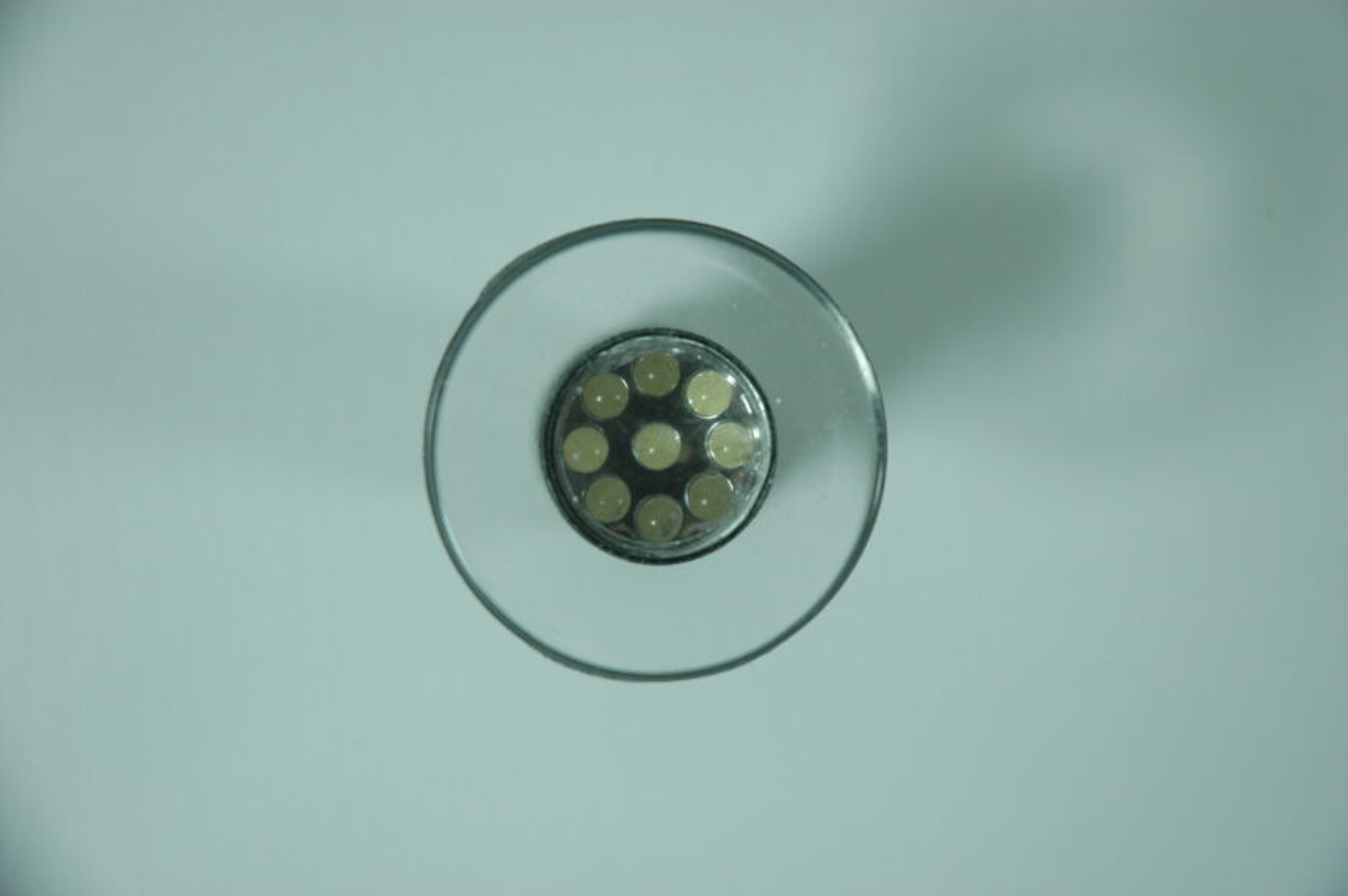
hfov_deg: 19.5
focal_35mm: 105
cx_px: 674
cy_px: 448
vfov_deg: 13.0
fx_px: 3929
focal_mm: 70
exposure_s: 1/125
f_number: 4.5
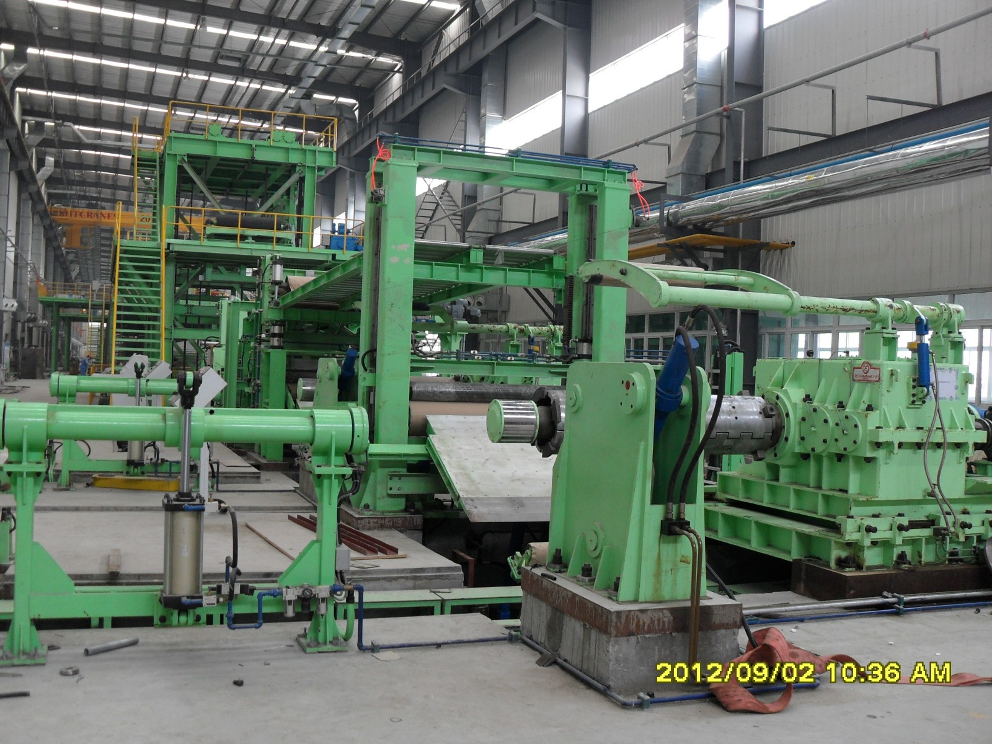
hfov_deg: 52.6
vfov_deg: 40.7
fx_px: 1003
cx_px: 496
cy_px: 372
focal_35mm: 35
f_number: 2.8
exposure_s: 1/45
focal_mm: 6.2
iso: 100
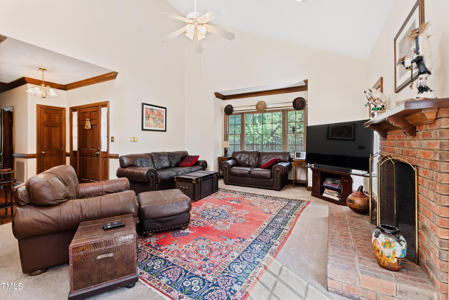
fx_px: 187
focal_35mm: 15
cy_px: 150
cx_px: 224
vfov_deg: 77.3
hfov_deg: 100.4
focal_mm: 10
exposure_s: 1/2
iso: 100
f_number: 8
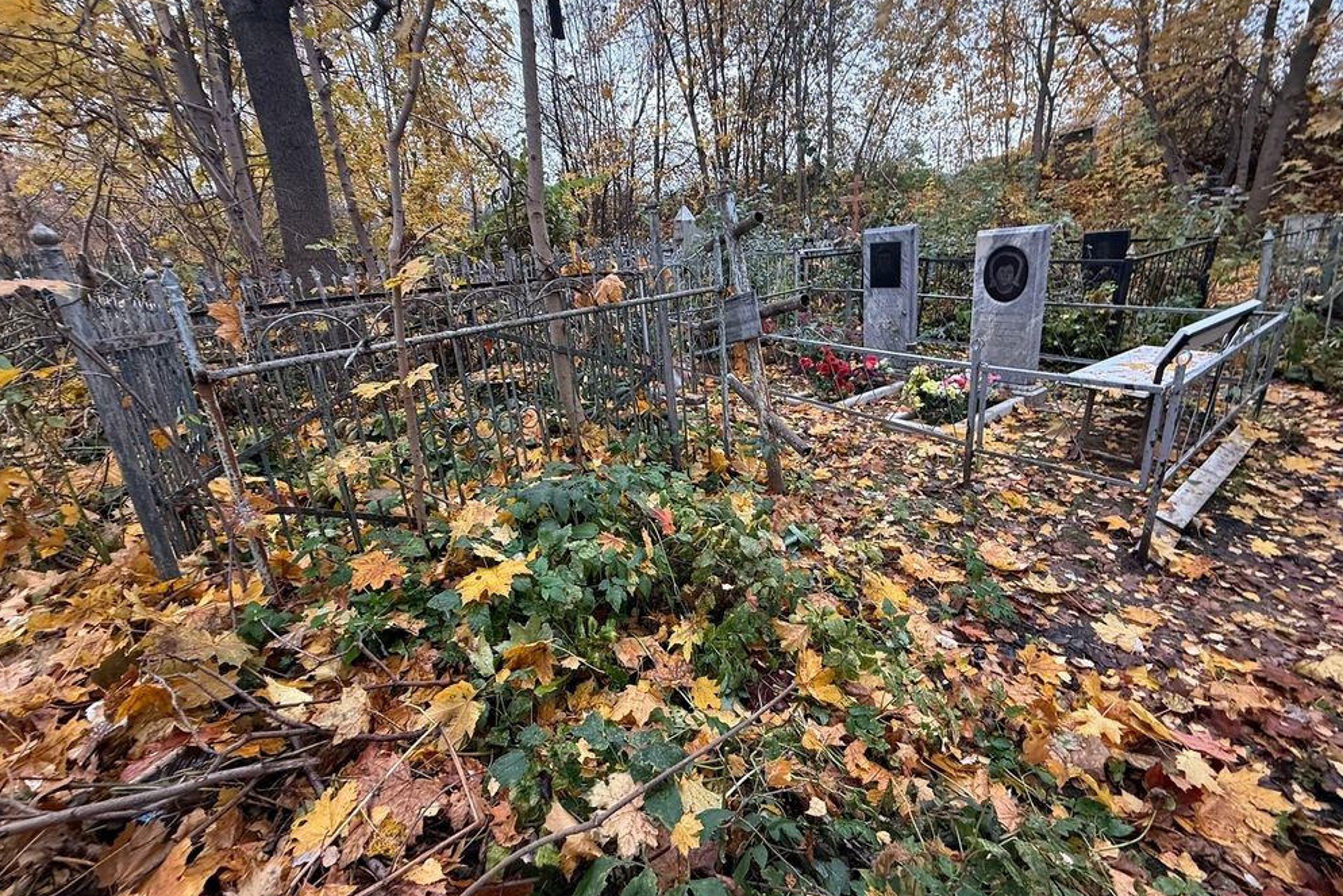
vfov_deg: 77.2
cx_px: 654
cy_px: 415
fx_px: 560
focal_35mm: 15
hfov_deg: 100.4
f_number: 2.2
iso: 100
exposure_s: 1/99
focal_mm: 2.22
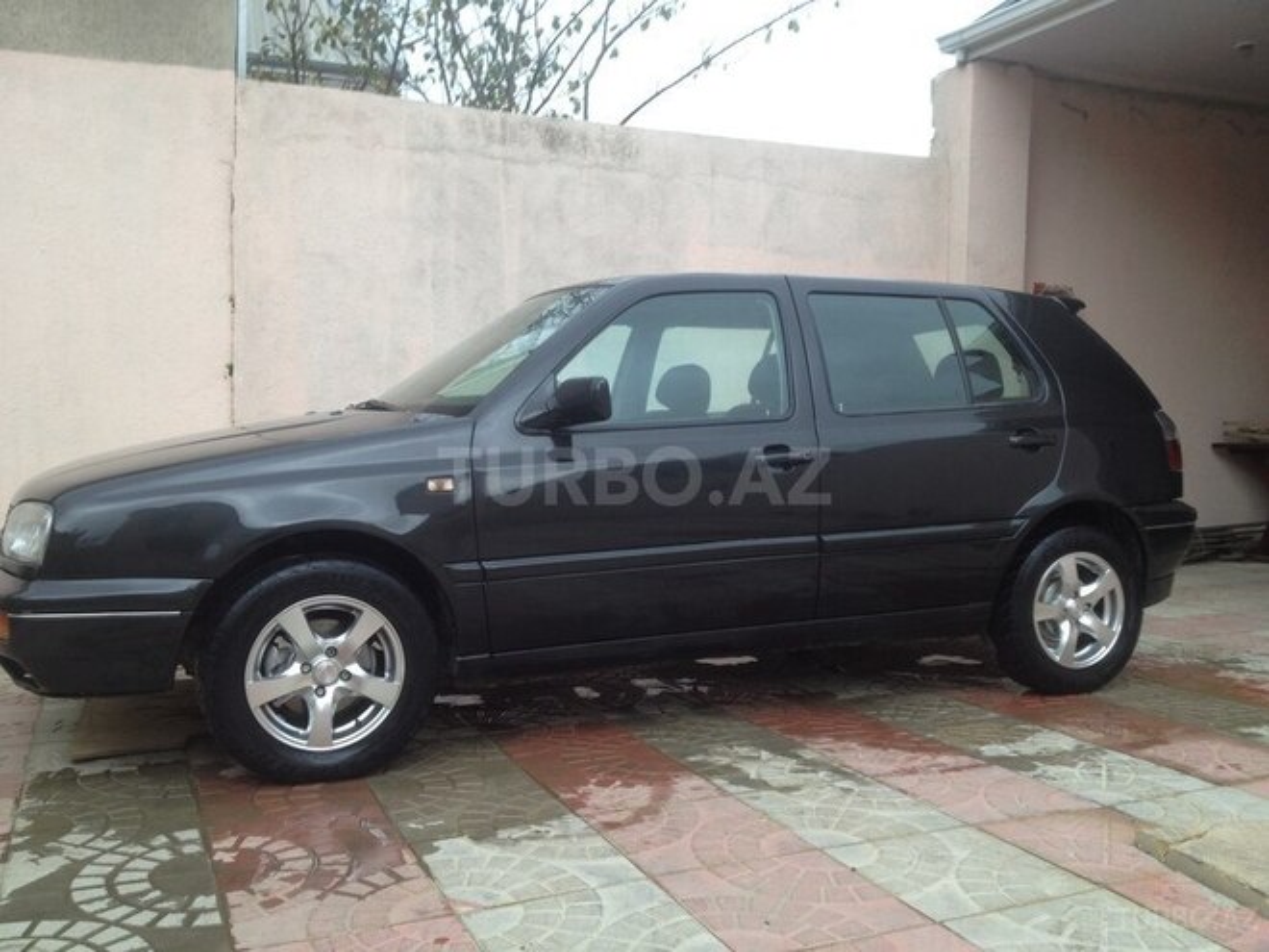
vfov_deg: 40.7
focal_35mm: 35
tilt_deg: -3.5
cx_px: 634
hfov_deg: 52.6
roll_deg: -1.1
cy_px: 476
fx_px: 1283
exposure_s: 1/60
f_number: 2.4
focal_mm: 4.28
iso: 50
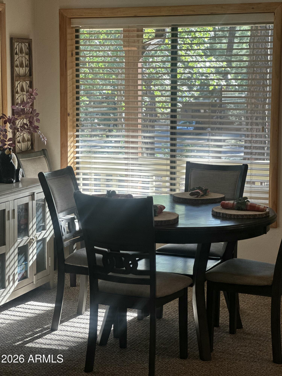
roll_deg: -0.7
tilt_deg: -6.2
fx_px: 836
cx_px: 141
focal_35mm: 77
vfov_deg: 25.3
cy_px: 188
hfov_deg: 19.1
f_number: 2.8
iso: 200
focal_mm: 9
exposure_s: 1/120
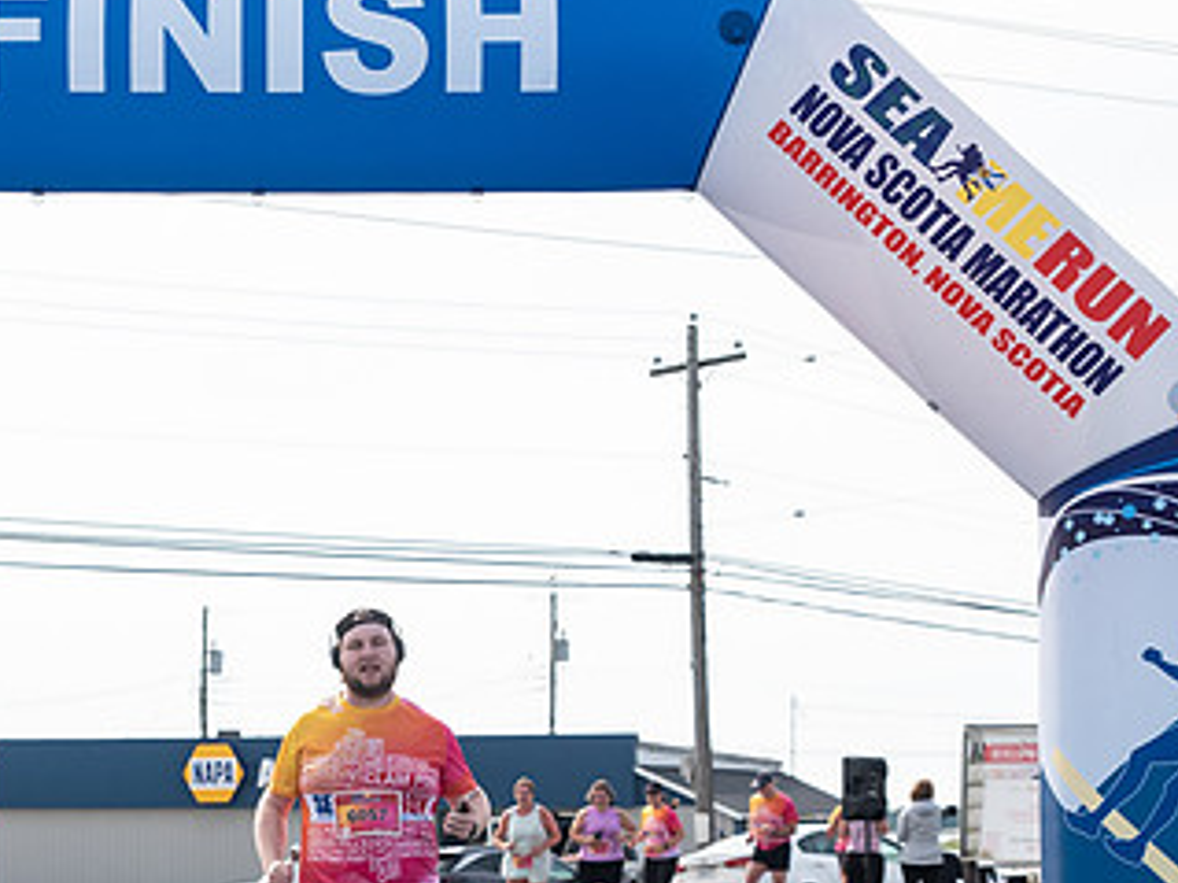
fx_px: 3572
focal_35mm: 105
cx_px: 326
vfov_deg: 14.0
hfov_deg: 18.6
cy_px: 726
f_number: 4
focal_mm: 48
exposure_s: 1/3200
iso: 800
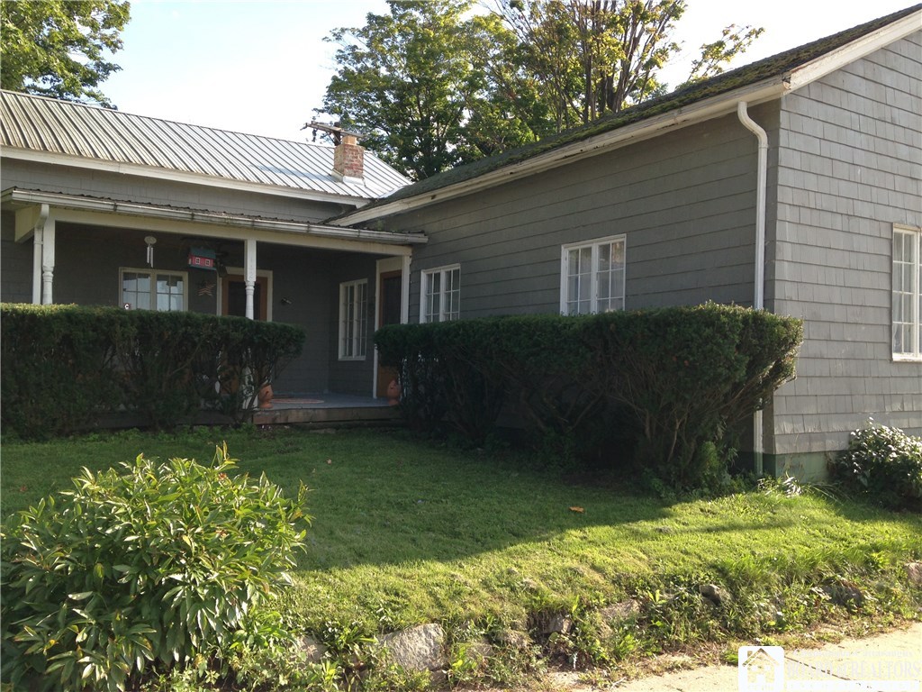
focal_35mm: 33
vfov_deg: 42.9
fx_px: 879
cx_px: 461
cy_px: 346
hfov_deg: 55.4
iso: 50
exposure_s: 1/357
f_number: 2.4
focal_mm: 4.12
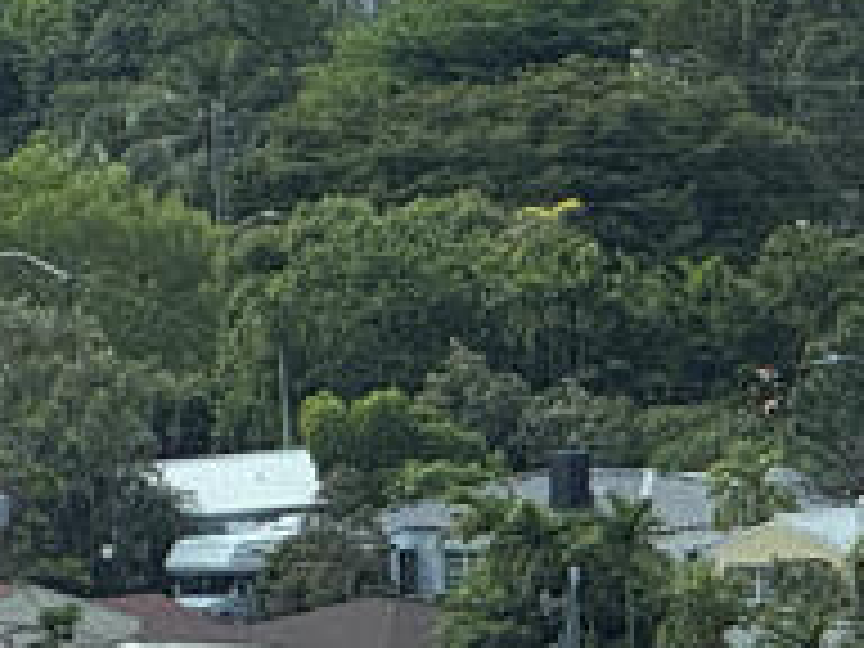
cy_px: 472
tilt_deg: -3.1
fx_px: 15949
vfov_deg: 2.3
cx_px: -1170
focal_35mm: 639
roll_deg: +2.5
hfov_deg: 3.1
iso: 64
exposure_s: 1/1186
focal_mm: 15.66
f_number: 2.8
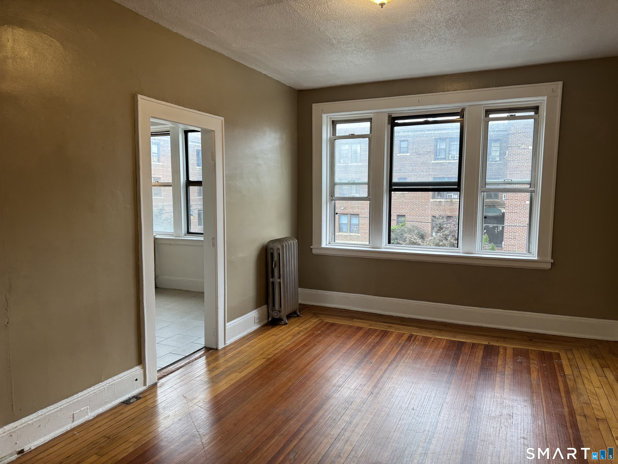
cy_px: 232
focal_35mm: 24
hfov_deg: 71.6
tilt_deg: -6.3
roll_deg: -0.4
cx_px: 309
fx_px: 428
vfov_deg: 56.8
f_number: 1.78
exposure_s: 1/120
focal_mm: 6.76
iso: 160
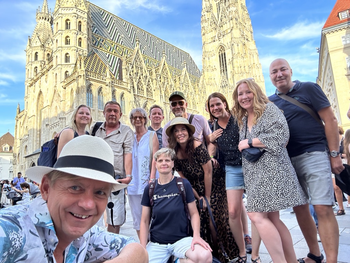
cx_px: 175
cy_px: 132
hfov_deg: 73.9
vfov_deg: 58.9
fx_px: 233
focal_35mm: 23
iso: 25
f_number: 1.9
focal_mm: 2.69
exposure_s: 1/177
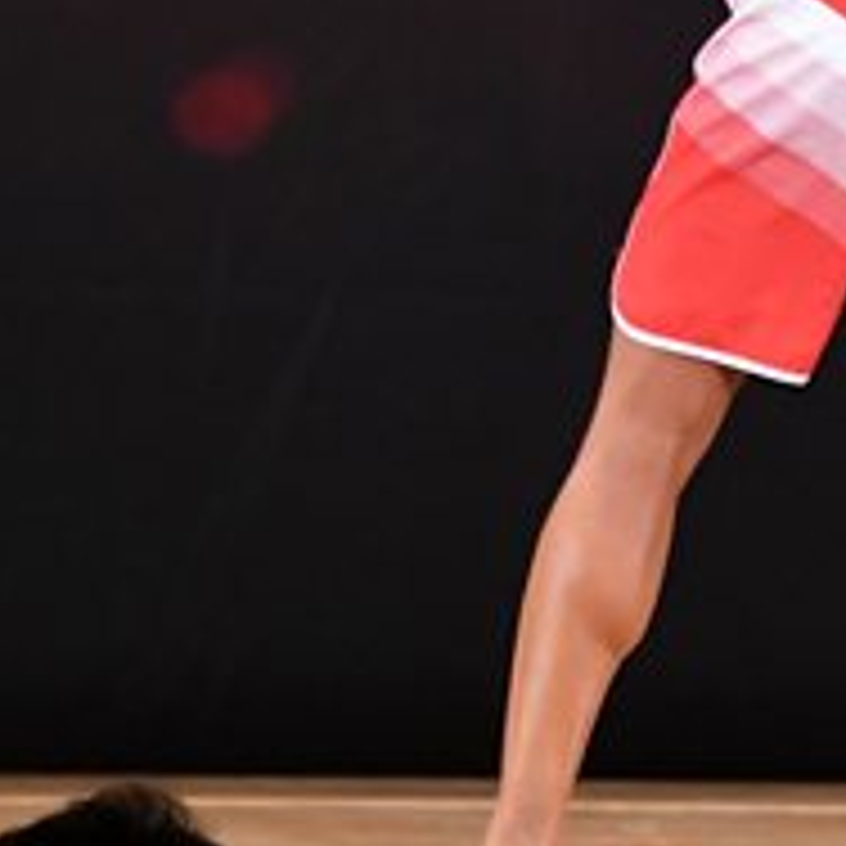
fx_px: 23199
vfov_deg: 2.1
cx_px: 1006
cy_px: -36
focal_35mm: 839
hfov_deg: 2.1
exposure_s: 1/400
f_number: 5.6
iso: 3200
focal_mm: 160
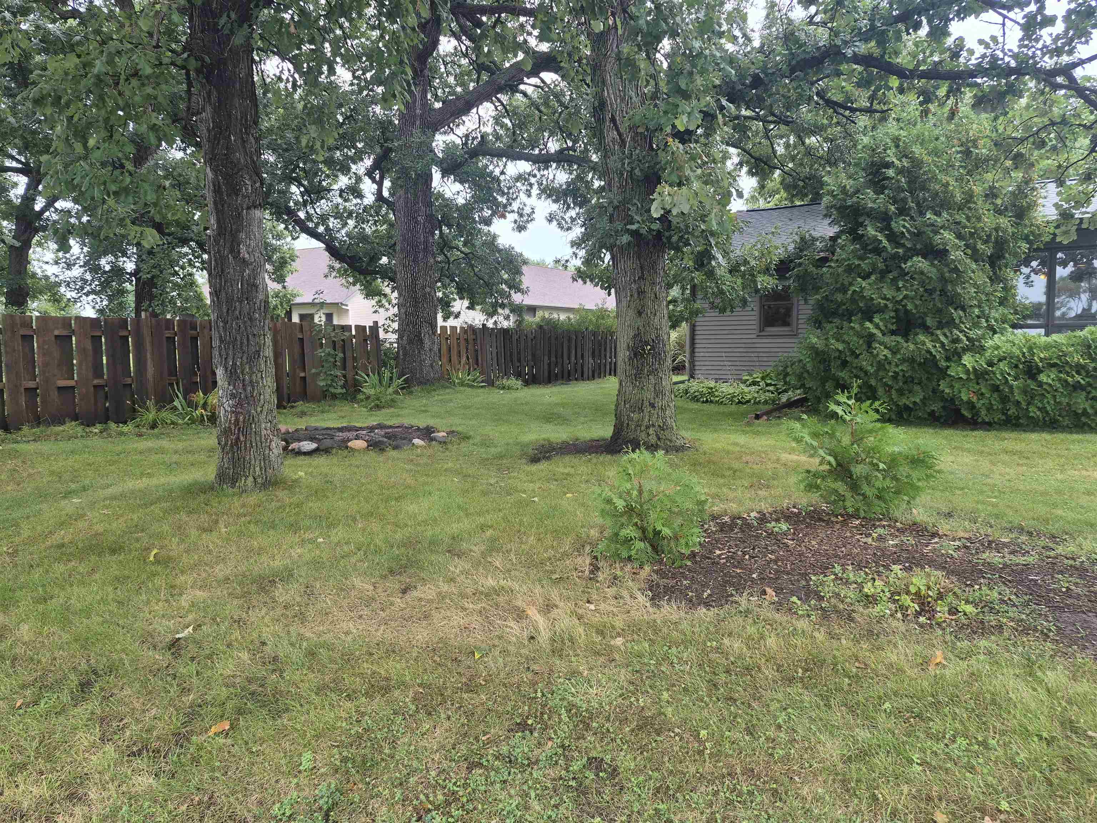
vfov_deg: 58.9
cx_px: 548
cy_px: 412
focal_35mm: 23
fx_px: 729
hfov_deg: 73.9
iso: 80
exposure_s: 1/1040
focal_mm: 5.4
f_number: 1.8
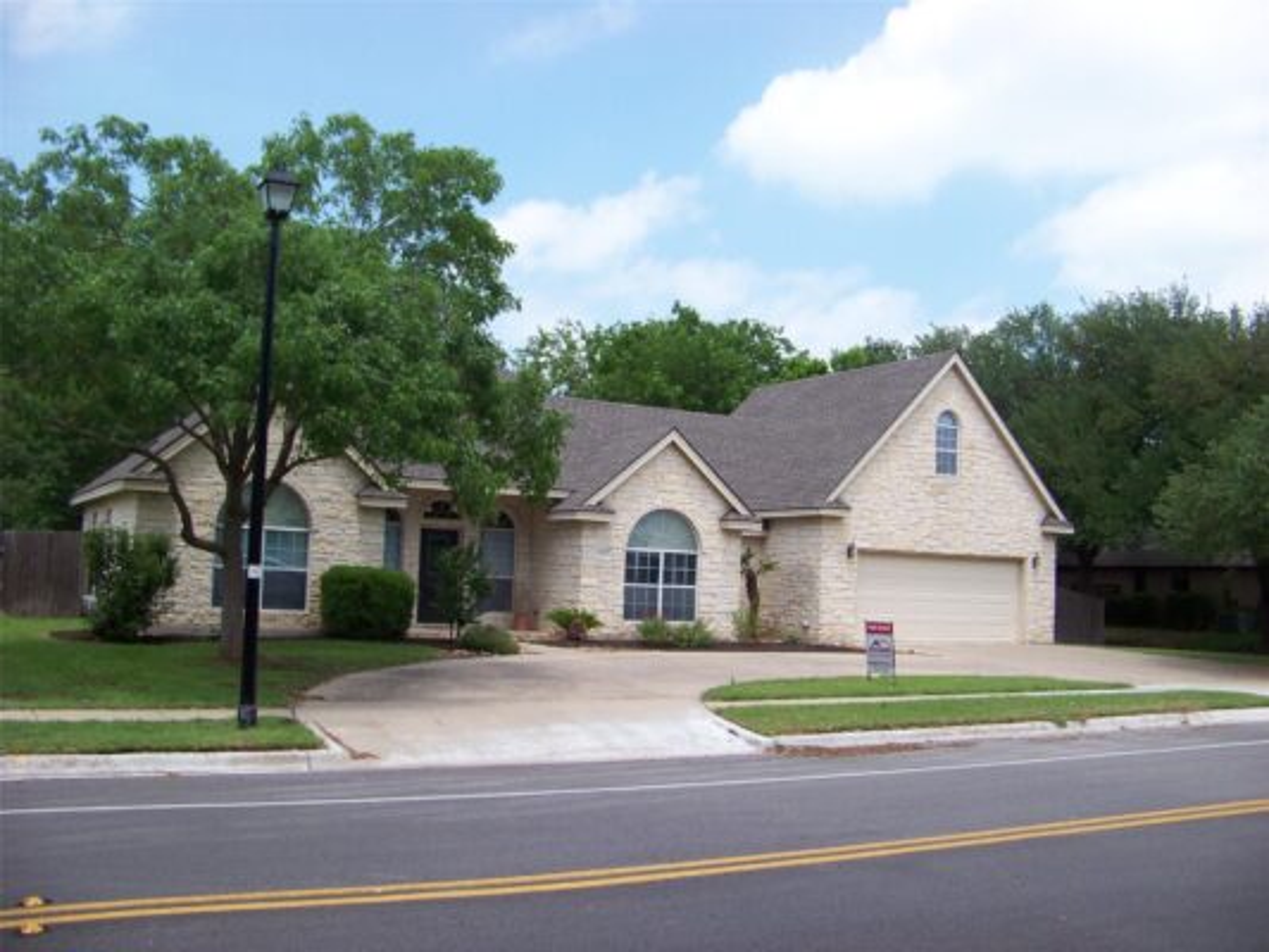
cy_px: 476
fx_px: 1320
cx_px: 634
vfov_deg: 39.7
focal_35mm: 36
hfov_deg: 51.3
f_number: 2.8
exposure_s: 1/640
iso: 64
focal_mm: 5.85
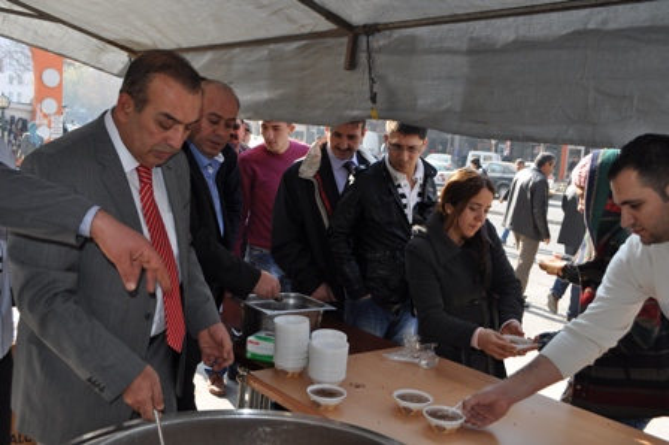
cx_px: 334
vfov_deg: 36.8
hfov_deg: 53.2
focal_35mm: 36
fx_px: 668
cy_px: 222
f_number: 5.6
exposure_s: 1/200
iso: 200
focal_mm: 24
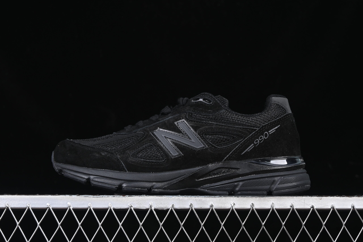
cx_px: 182
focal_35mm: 75
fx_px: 756
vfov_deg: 18.2
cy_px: 121
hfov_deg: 27.0
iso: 160
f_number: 6.3
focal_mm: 50
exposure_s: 1/50
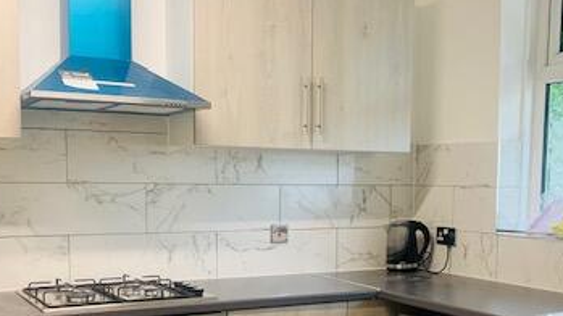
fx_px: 776
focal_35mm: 52
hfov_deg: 39.7
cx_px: 337
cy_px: 266
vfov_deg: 22.6
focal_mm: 4.25
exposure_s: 1/60
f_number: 1.8
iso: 100
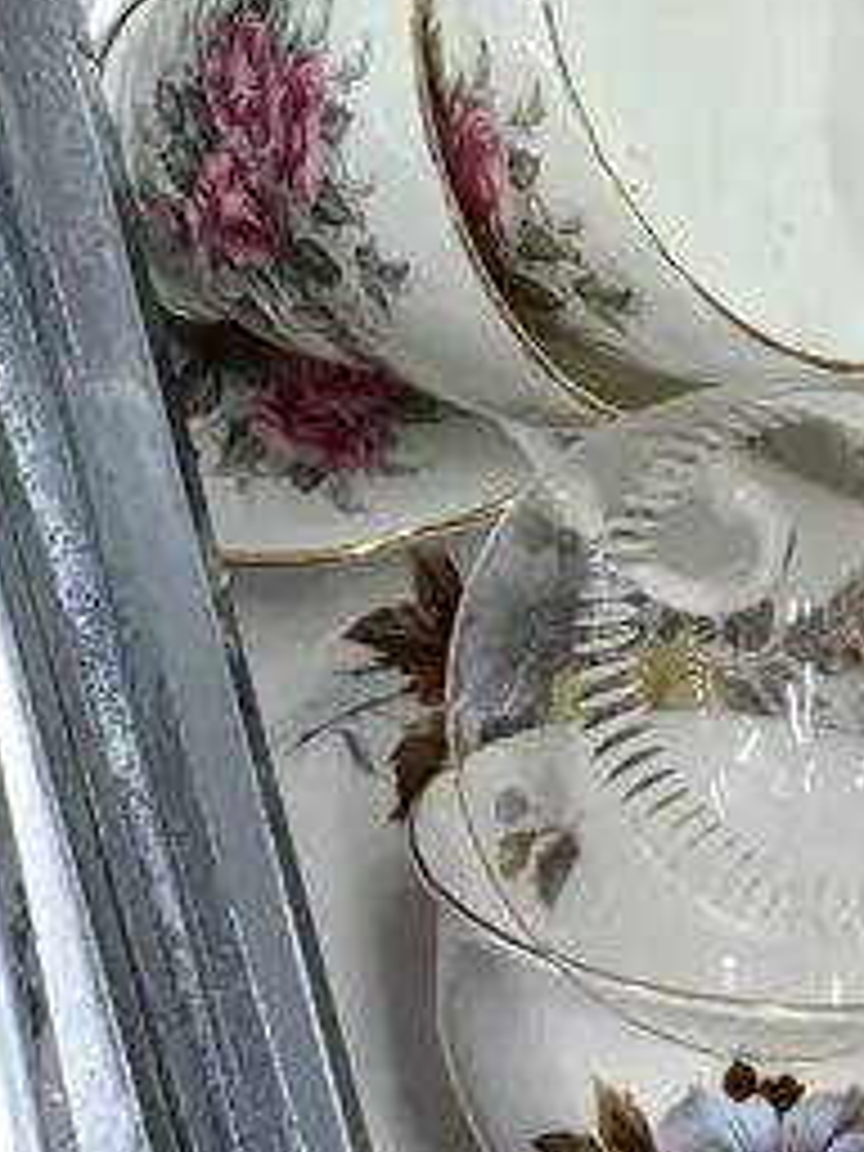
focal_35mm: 104
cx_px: 513
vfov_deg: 17.6
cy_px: -396
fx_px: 3461
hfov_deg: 14.2
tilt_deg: -69.6
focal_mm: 4.25
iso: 64
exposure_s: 1/100
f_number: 1.8
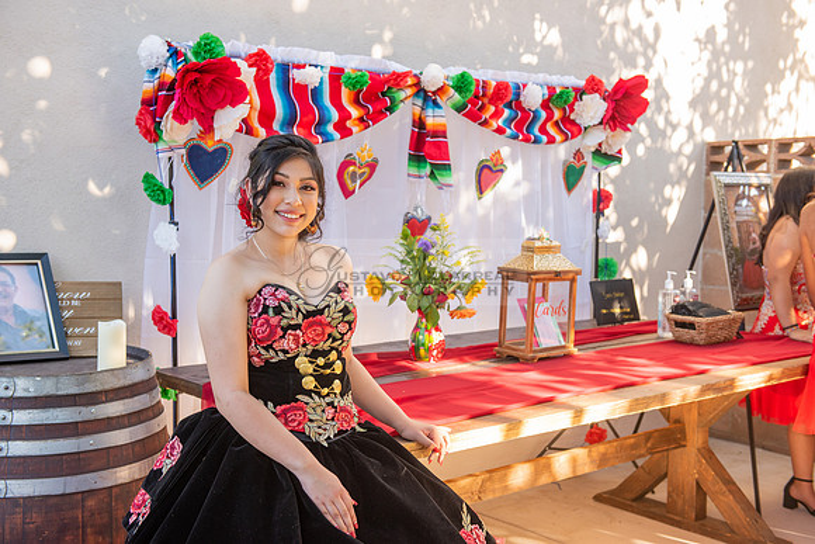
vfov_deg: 28.1
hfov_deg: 41.1
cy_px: 272
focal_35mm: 48
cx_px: 408
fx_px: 1087
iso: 400
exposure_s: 1/200
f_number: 5
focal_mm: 48
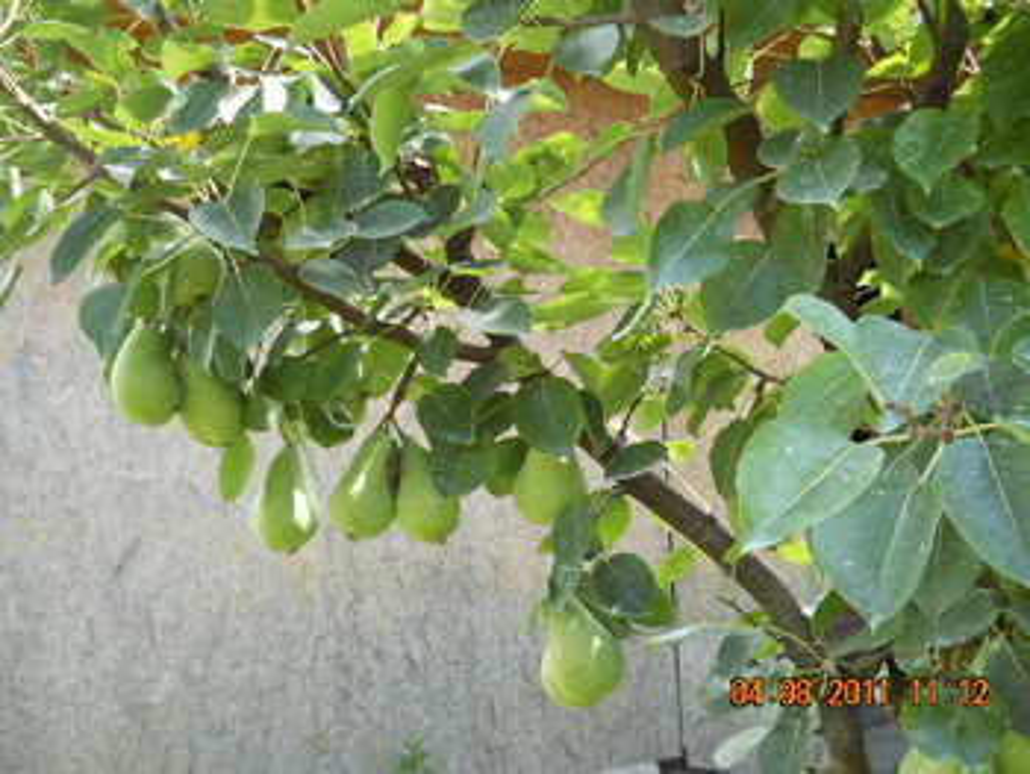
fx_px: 1221
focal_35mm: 41
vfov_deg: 35.2
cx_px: 515
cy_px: 387
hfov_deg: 45.7
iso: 80
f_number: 3.1
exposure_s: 1/100
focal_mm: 6.72
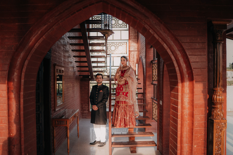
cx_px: 116
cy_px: 78
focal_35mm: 36
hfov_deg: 53.6
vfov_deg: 37.2
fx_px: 231
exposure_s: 1/320
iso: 50
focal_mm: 35
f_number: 1.4
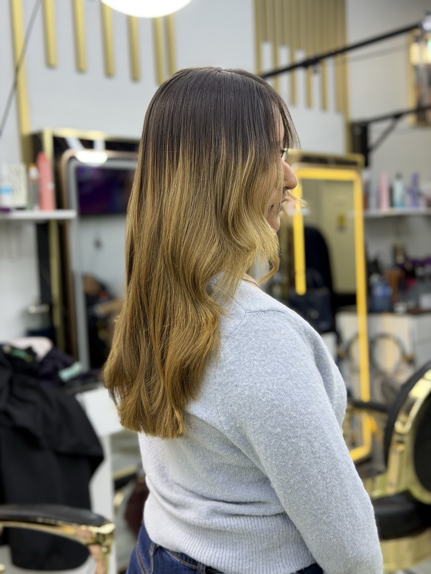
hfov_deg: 30.3
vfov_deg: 39.7
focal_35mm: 48
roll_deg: +2.1
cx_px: 216
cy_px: 287
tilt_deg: -3.2
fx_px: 797
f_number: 1.78
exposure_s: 1/60
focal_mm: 6.76
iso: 64
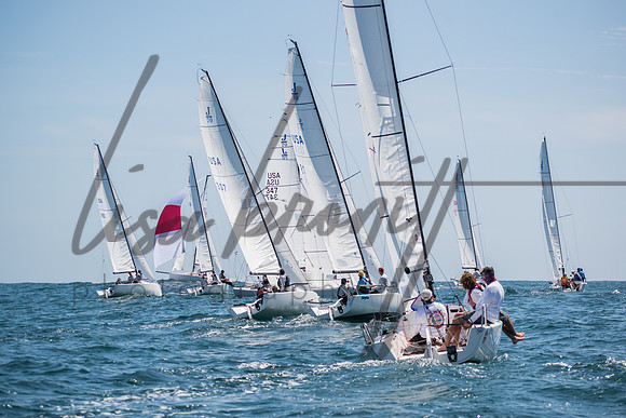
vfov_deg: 11.0
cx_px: 313
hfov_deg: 16.5
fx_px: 2163
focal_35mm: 124
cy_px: 209
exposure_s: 1/1250
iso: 200
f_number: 6.3
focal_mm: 82
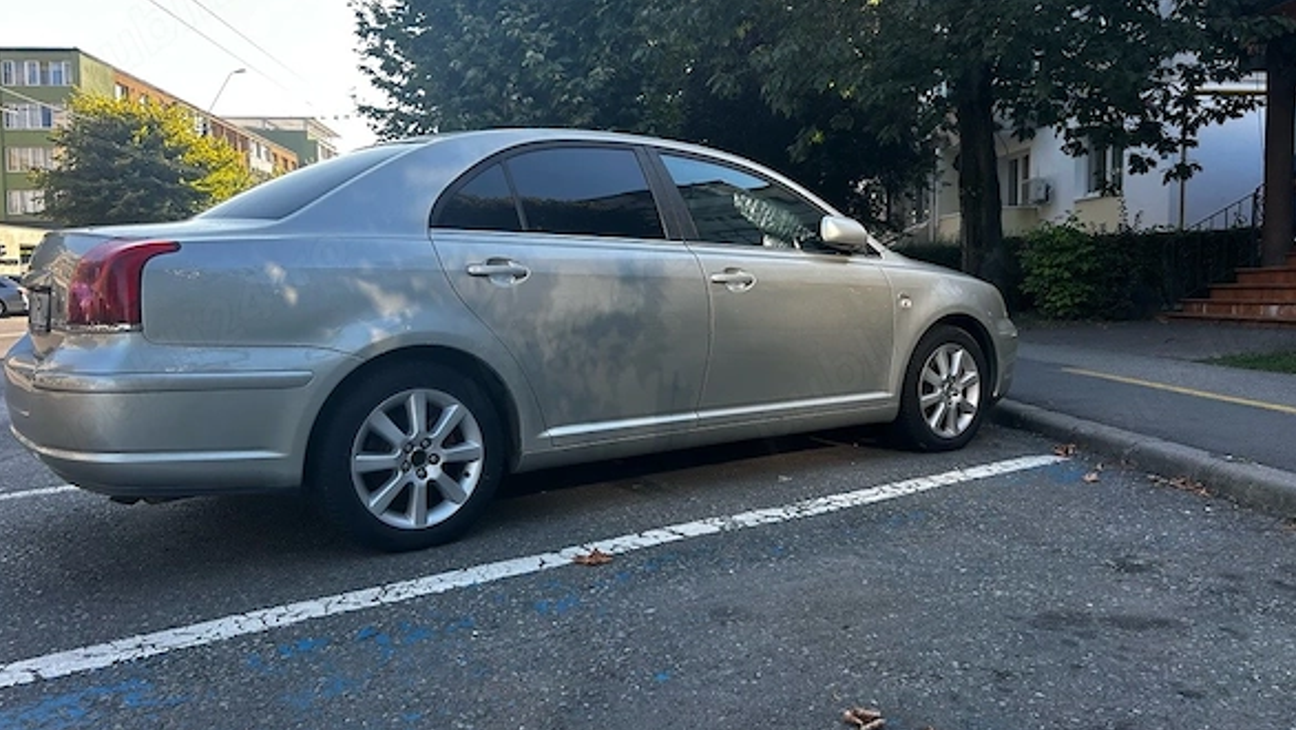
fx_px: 997
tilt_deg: -4.2
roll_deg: +1.1
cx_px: 637
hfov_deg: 66.0
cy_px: 350
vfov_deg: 40.2
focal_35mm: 29
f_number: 1.5
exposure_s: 1/361
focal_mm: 5.7
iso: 50
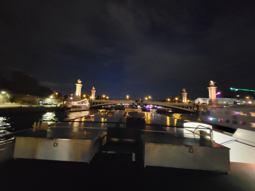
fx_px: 96
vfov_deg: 89.9
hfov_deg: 106.2
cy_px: 96
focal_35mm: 13
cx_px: 128
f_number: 2.2
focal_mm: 2.2
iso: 2500
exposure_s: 1/12.5
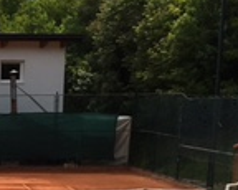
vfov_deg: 11.8
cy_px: 258
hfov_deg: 14.1
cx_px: -137
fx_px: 887
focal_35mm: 126
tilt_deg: -10.3
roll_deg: -0.3
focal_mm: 4.15
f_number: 2.2
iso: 25
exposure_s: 1/1832
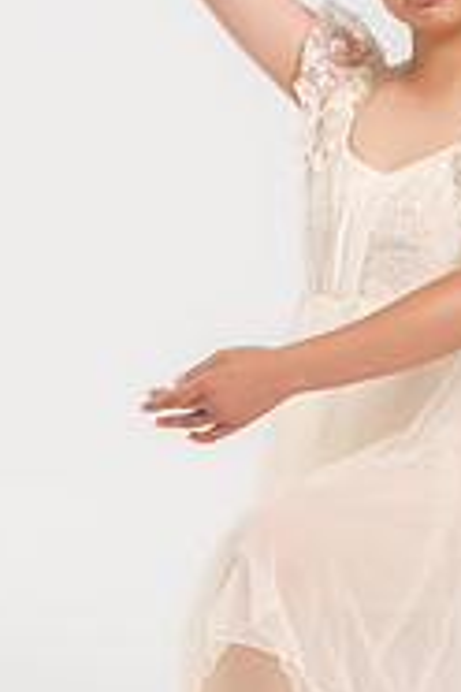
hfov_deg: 9.1
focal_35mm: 150
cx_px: 416
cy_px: 294
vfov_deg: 13.7
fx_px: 2881
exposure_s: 1/160
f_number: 10
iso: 400
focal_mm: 62
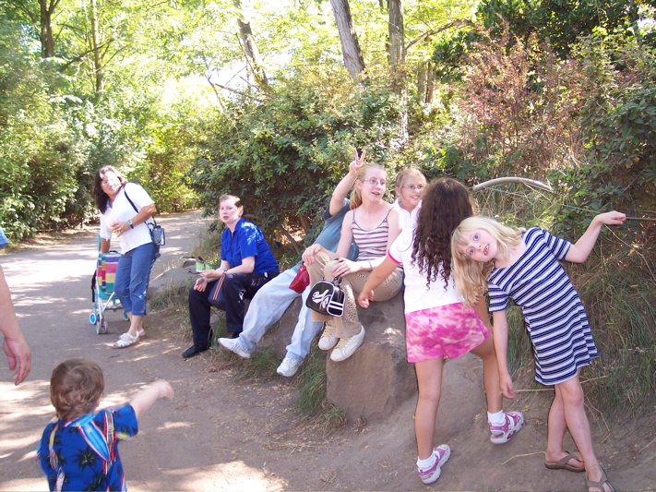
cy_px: 246
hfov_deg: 49.0
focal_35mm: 38
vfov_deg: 37.7
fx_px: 720
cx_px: 328
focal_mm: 8
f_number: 2.8
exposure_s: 1/60
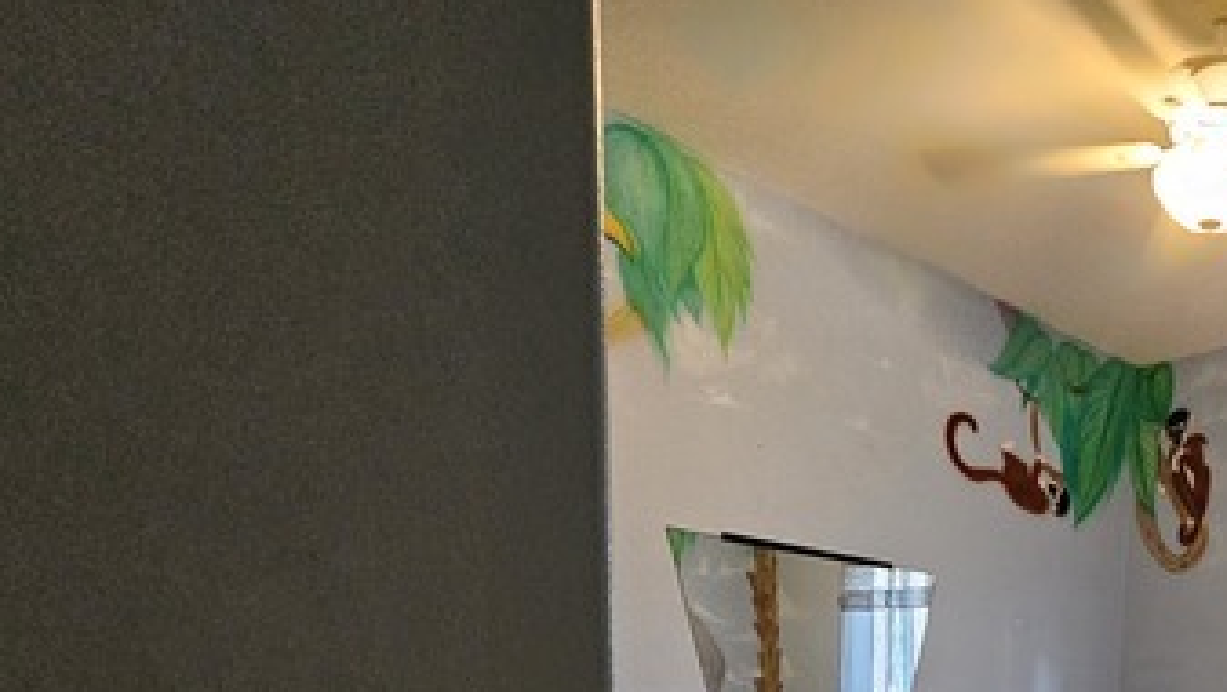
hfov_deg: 58.4
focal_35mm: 28
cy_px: 889
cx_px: 1098
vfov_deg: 32.1
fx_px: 911
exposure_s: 1/60
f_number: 2.2
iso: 400
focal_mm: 2.2
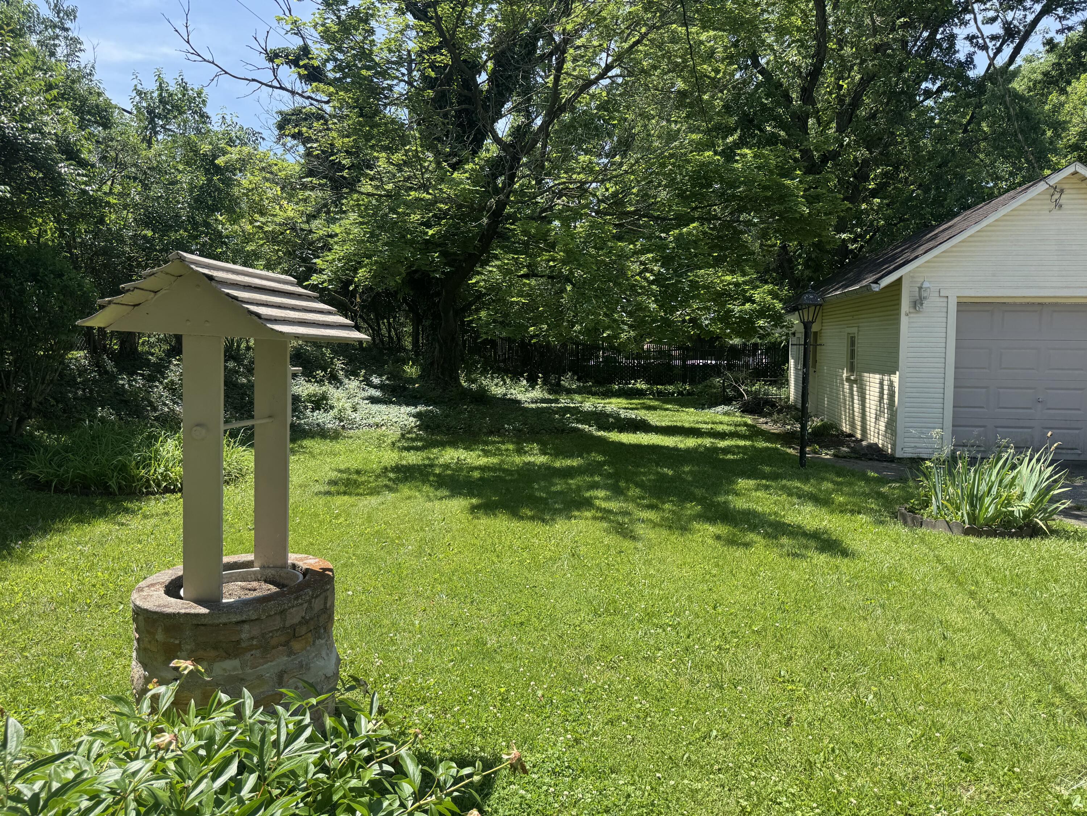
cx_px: 544
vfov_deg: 56.8
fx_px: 754
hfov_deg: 71.6
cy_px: 408
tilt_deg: -5.3
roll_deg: -1.1
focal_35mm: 24
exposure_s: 1/1637
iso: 80
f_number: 1.78
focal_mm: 6.76
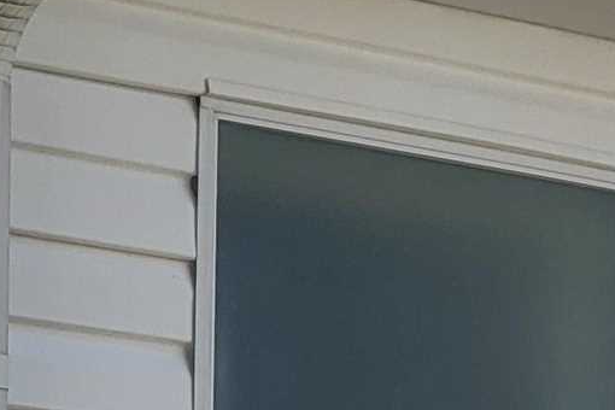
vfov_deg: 7.7
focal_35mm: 163
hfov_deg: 9.9
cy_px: 1086
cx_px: -1149
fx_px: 2784
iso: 40
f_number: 1.8
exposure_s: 1/1951
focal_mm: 5.4
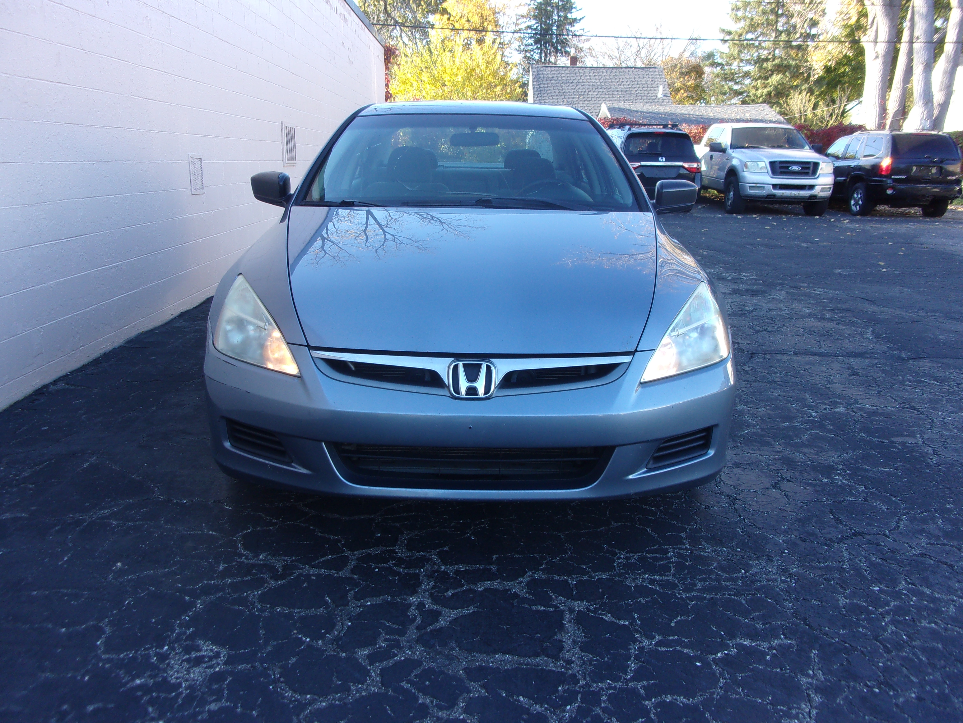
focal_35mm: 28
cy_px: 362
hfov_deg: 63.4
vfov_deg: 49.7
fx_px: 779
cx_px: 482
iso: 80
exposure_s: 1/75
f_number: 3.9
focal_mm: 5.1
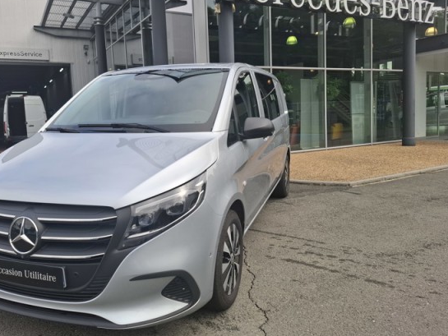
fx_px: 350
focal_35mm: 27
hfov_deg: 65.2
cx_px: 201
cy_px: 147
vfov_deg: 51.2
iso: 50
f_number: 1.8
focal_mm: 5.54
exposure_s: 1/767
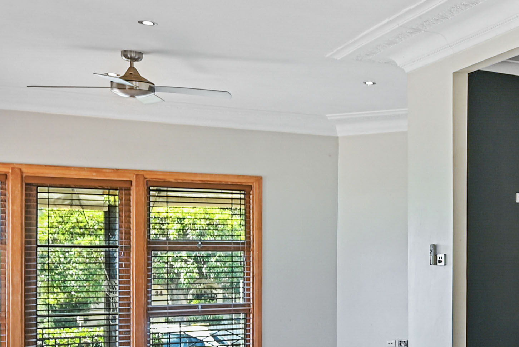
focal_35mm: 58
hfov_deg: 27.6
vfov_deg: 23.0
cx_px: 703
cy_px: 286
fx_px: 836
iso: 100
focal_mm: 14
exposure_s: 1/4
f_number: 4
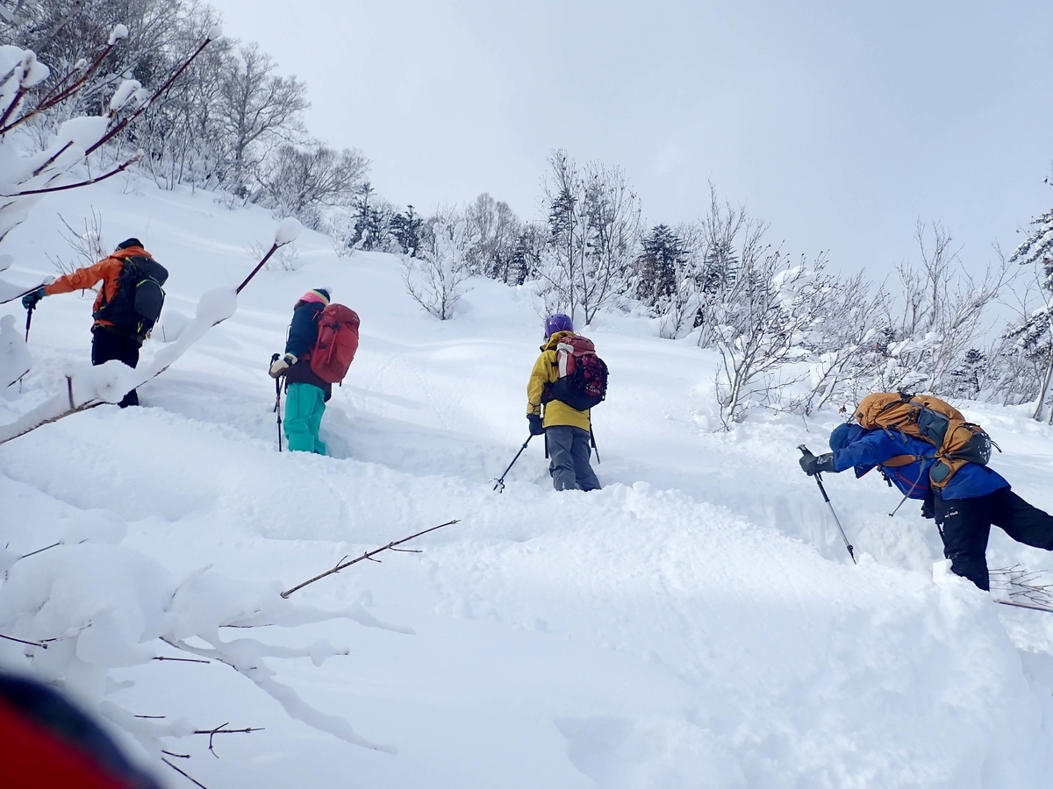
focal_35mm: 25
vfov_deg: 54.9
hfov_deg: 69.4
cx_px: 526
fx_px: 760
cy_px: 394
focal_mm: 4.5
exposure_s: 1/320
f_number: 8
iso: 100
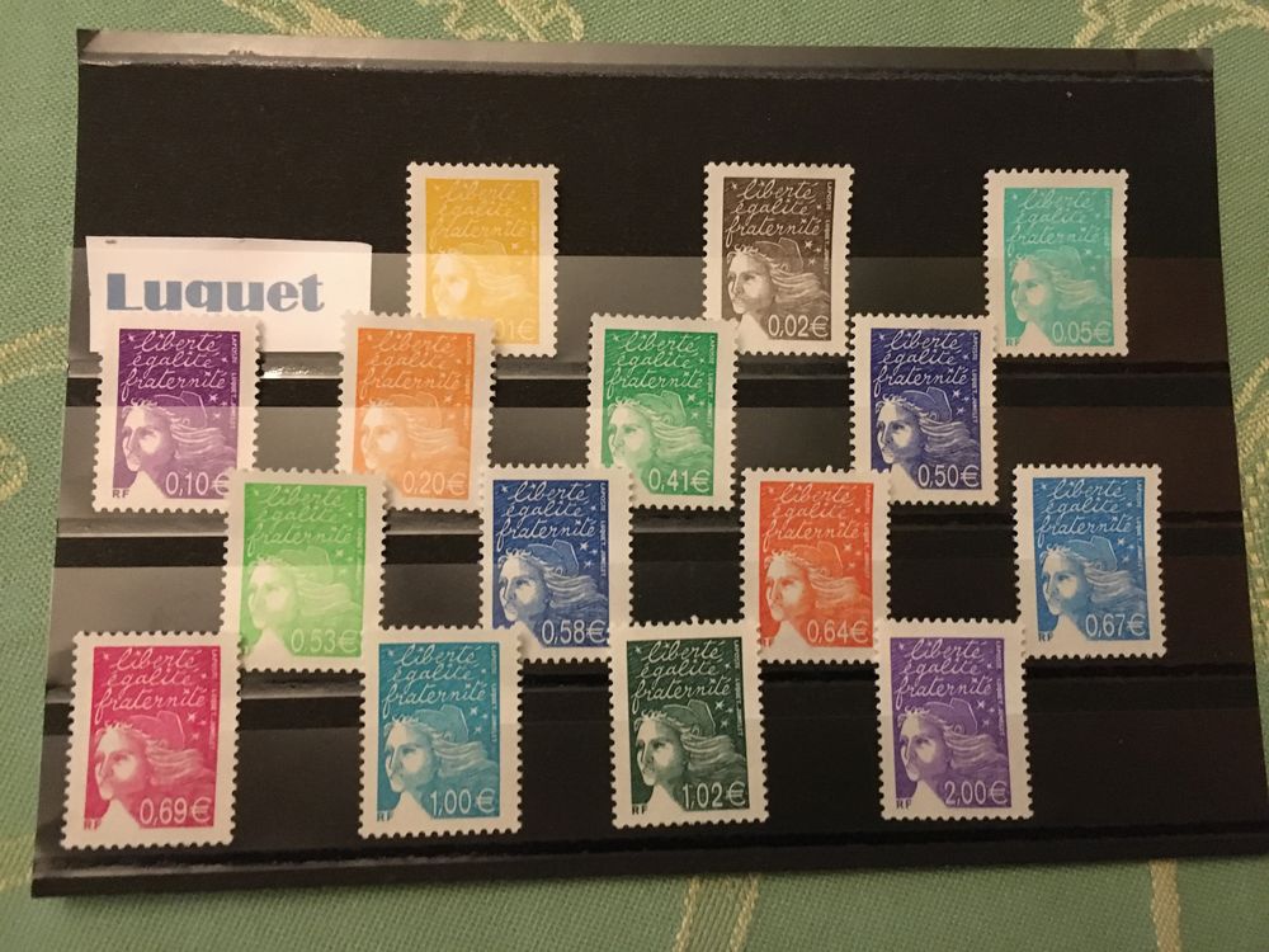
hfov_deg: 61.7
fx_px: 1063
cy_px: 476
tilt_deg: -81.3
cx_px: 634
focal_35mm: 29
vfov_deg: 48.2
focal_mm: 4.15
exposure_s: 1/17
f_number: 2.2
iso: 400
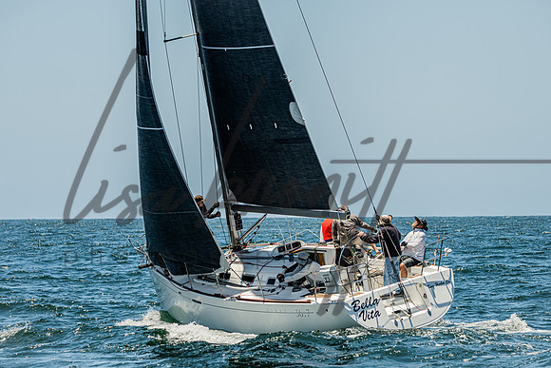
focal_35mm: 201
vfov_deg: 6.8
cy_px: 225
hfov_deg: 10.2
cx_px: 282
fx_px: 3084
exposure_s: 1/1250
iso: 320
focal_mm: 160
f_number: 5.6
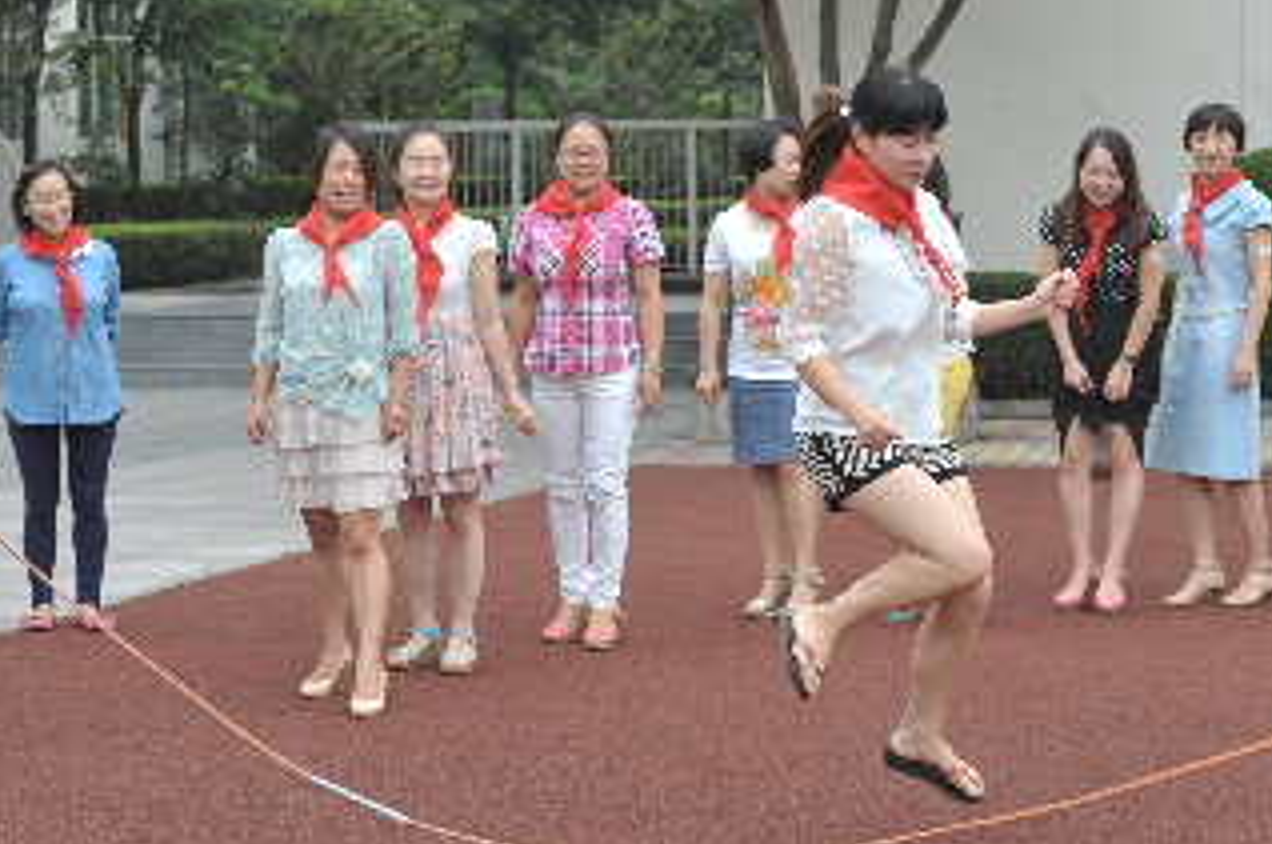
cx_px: 734
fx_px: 3881
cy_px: 332
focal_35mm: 110
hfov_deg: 18.6
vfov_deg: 12.4
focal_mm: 70
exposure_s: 1/640
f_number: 6.3
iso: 1000
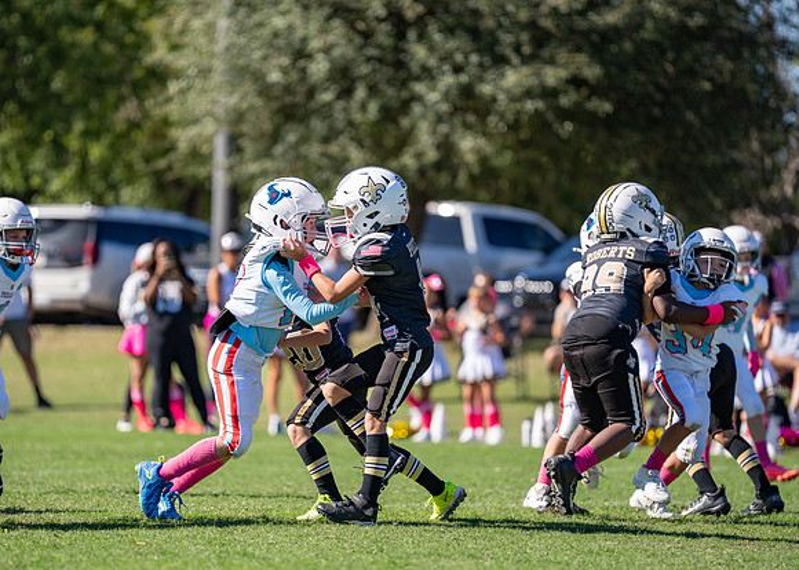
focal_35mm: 232
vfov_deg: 6.2
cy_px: 309
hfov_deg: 8.7
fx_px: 5265
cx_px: 354
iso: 160
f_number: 2.8
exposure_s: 1/2000
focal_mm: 200
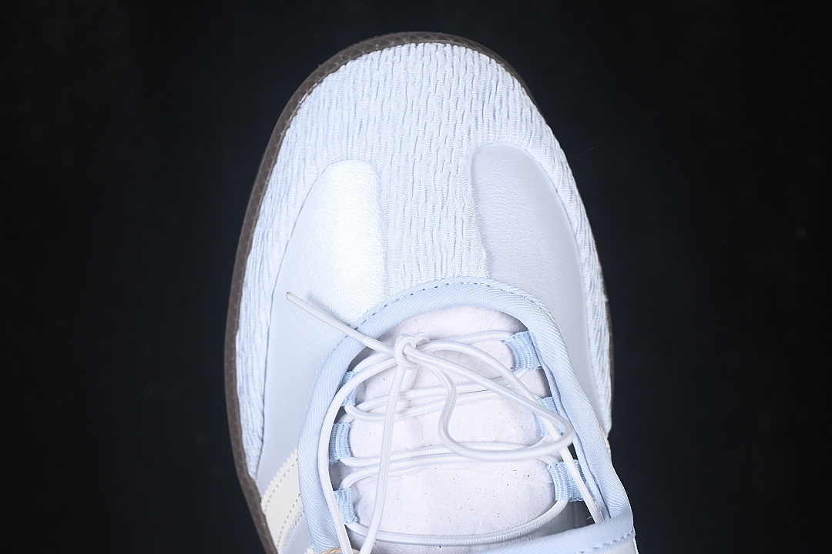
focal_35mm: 75
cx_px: 416
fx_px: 1733
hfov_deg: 27.0
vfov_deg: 18.2
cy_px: 277
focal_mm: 50
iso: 160
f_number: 7.1
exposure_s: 1/80
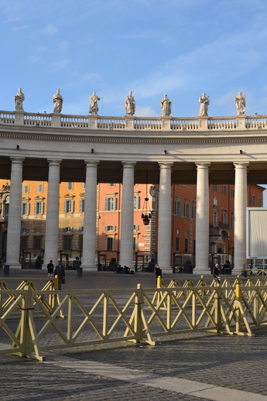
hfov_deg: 26.0
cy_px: 200
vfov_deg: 38.2
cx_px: 118
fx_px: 579
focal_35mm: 52
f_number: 11
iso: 140
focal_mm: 34
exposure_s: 1/125
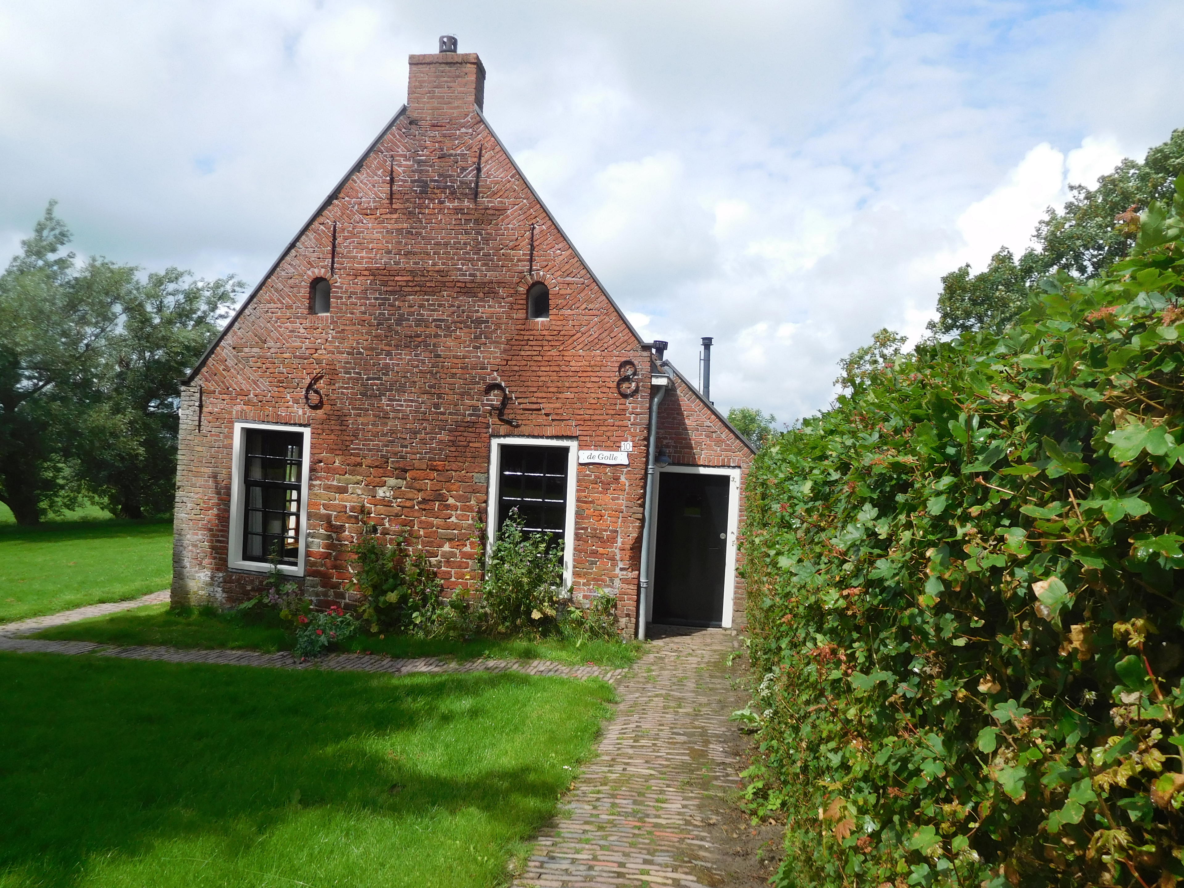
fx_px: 855
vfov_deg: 54.9
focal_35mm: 25
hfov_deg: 69.4
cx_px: 592
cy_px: 444
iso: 125
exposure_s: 1/400
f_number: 6.8
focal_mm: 4.5
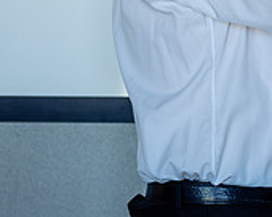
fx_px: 1425
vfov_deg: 8.6
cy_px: -45
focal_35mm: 177
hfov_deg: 10.5
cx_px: 410
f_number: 4.5
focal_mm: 52
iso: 800
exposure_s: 1/125
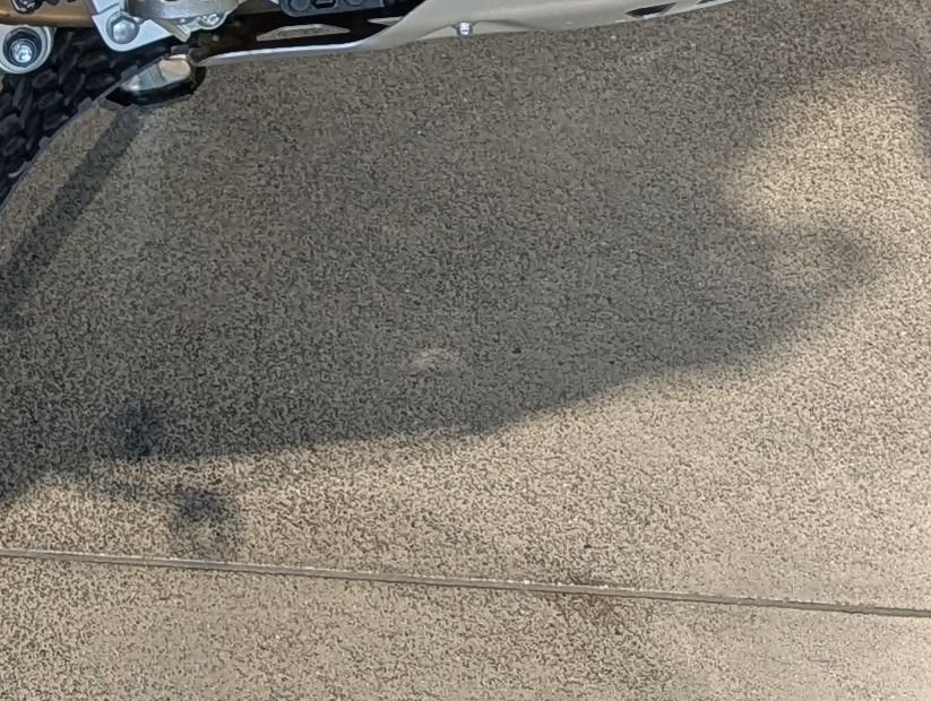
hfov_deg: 16.5
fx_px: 3206
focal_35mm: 119
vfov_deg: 10.8
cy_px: -940
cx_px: 335
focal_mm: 6.9
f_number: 1.68
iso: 25
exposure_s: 1/417
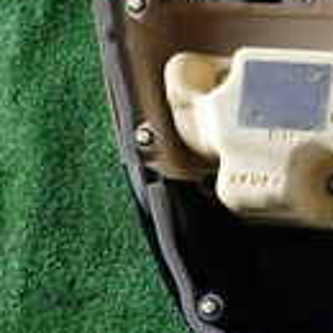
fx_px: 1426
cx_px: 628
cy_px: 46
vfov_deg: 13.2
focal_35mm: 131
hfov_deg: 12.1
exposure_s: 1/80
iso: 100
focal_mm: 5.79
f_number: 3.2
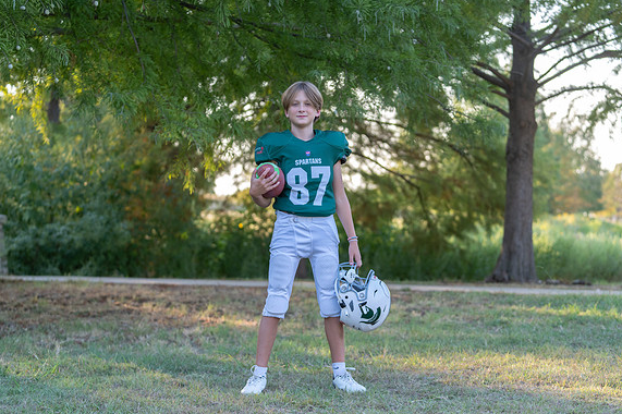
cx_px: 326
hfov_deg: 27.0
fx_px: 1295
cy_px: 203
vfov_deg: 18.2
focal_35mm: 75
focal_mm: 70
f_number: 2.8
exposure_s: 1/320
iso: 250
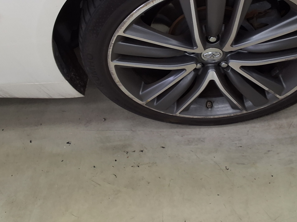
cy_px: 59
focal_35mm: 48
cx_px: 149
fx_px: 412
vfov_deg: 29.8
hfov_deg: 39.7
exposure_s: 1/60
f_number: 1.9
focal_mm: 2.91
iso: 50
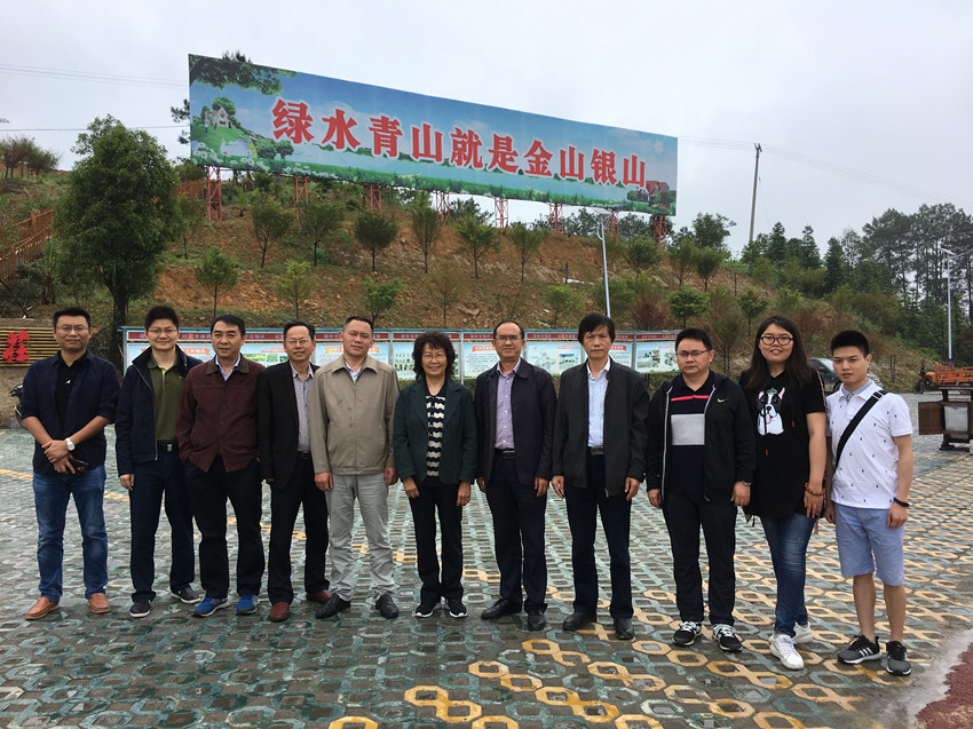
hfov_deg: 61.7
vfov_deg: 48.2
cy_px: 364
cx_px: 486
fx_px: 815
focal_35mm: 29
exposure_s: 1/962
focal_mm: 4.15
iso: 25
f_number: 2.2
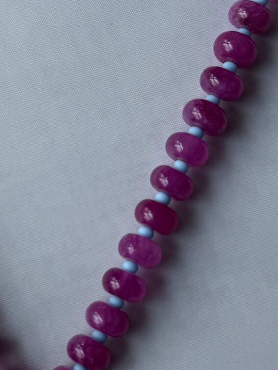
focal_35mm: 81
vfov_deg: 24.1
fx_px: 868
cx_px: 55
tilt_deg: -84.8
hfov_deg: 18.0
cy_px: 190
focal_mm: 6.76
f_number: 1.78
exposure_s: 1/575
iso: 80
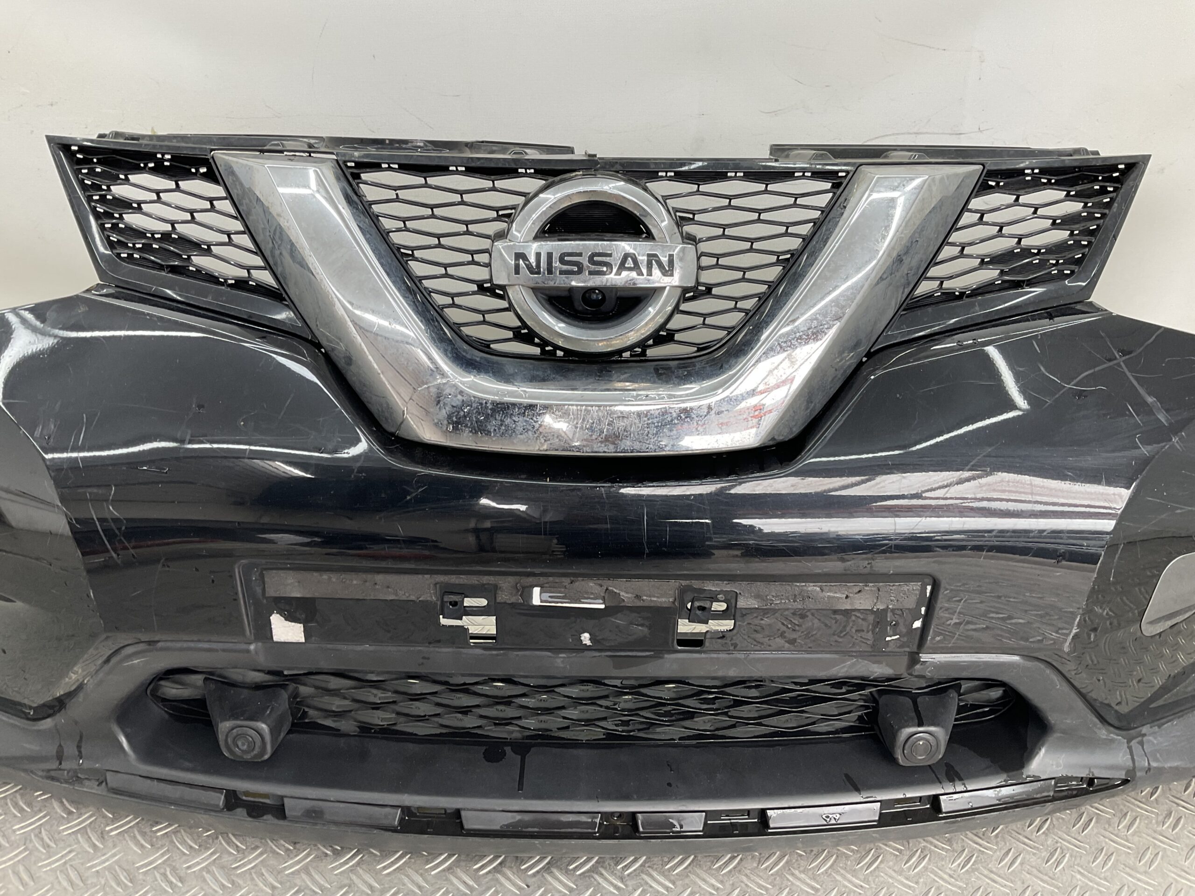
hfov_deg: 61.7
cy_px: 448
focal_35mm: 29
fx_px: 1001
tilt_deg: -27.4
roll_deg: -1.8
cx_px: 598
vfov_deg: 48.2
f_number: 1.8
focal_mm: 3
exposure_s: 1/100
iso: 25
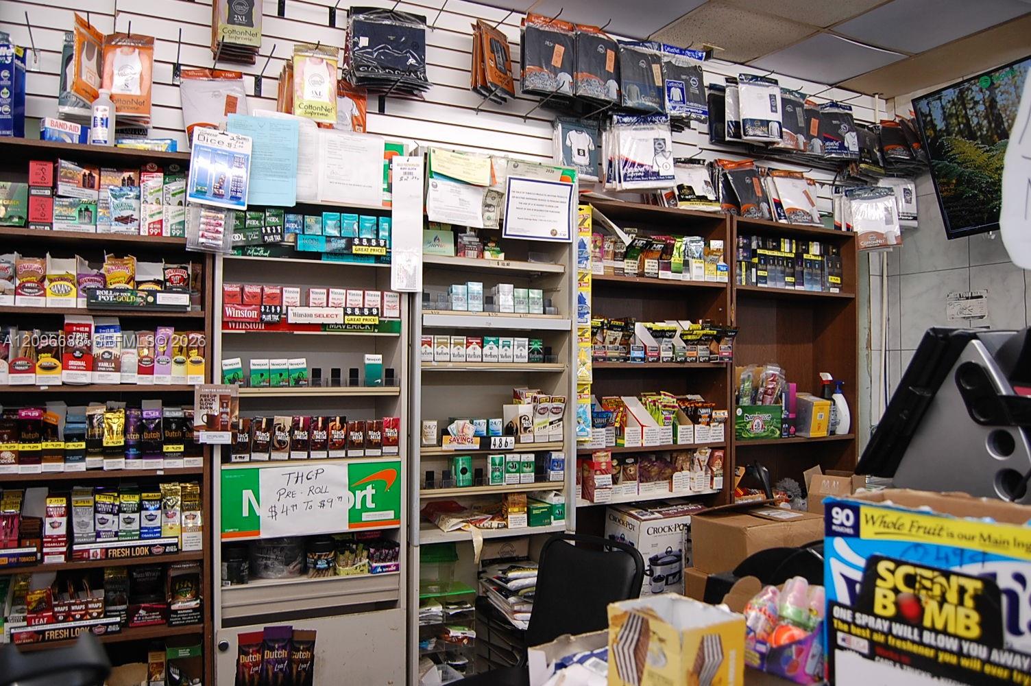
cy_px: 343
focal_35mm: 27
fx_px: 773
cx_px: 516
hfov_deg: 67.4
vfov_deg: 47.8
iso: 400
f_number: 4
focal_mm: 18
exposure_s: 1/60
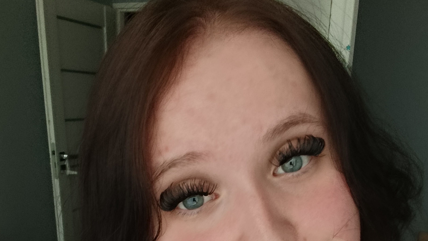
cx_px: 253
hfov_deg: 44.4
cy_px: 314
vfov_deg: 23.1
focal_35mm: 46
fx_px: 522
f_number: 2.2
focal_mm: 2.23
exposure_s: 1/33.3
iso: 108
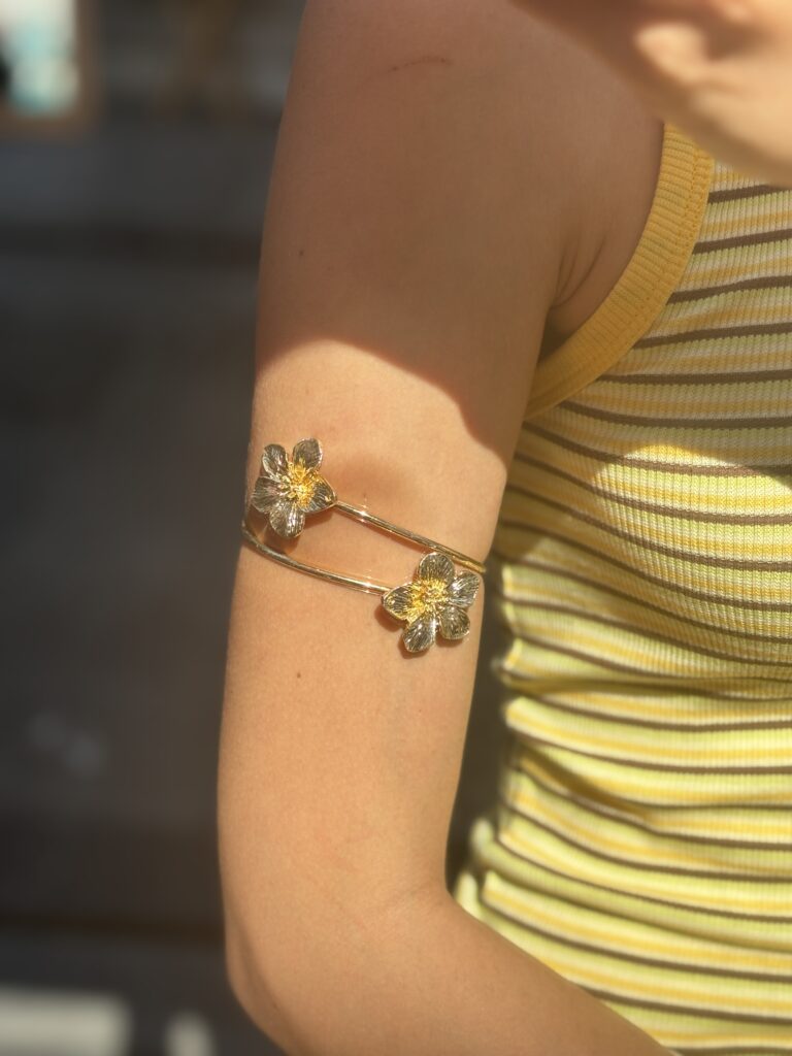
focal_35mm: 52
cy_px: 528
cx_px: 396
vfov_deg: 36.8
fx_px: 1586
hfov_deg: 28.0
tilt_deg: -46.6
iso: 40
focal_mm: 5.96
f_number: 1.6
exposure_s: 1/1949
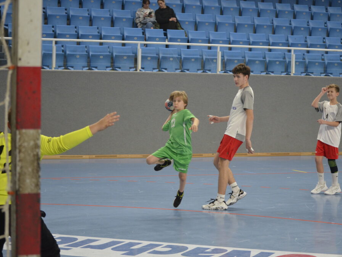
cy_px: 128
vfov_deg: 16.3
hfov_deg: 21.6
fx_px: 894
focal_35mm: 91
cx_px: 183
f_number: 4
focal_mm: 55
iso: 1600
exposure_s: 1/400
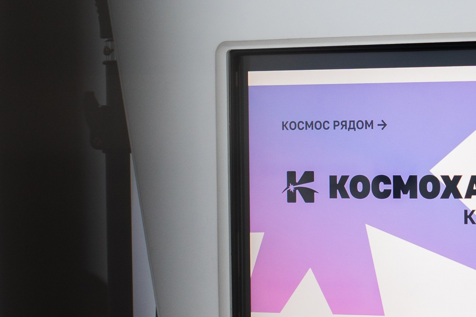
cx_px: 387
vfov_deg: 6.8
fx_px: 2670
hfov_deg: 10.2
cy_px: 174
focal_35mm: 202
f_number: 2.8
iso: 640
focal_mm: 70
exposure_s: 1/160
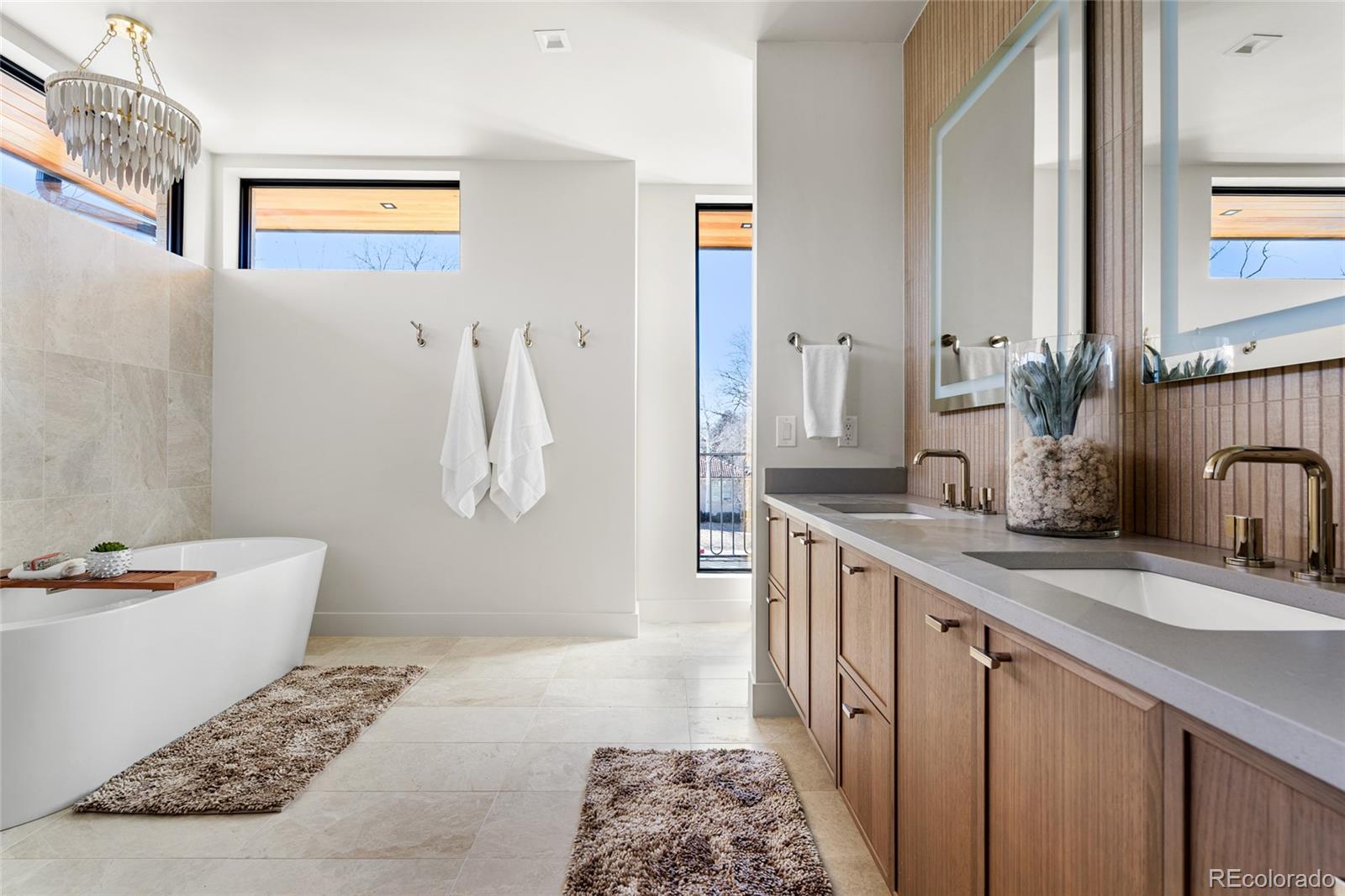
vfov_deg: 73.7
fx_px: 598
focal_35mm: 16
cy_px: 448
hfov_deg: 96.7
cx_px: 672
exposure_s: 1/6
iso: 200
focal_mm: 16
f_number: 8
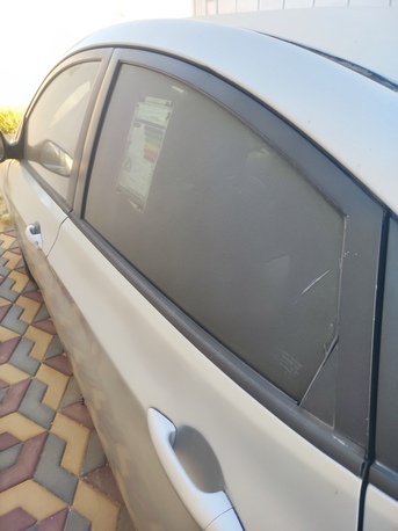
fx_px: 384
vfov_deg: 69.4
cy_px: 266
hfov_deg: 54.8
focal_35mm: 25
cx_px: 199
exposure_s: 1/120
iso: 142
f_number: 1.79
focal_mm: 4.7
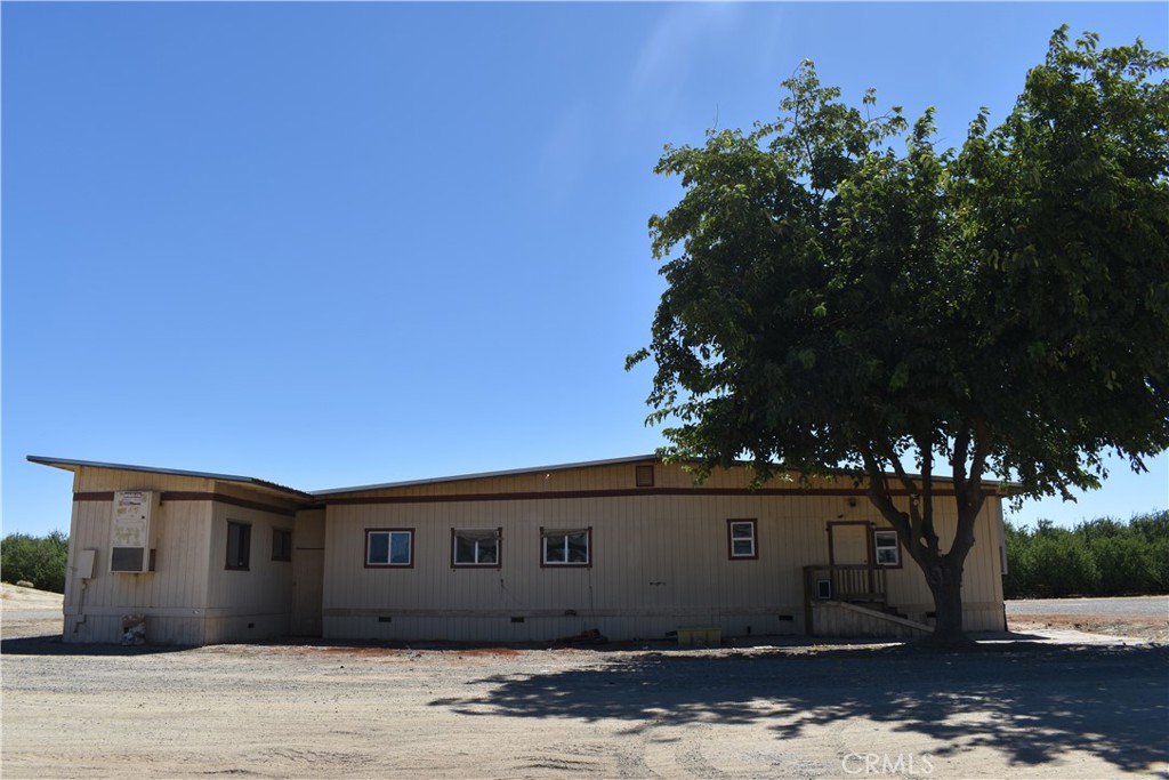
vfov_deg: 47.9
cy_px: 390
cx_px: 584
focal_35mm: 27
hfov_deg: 67.4
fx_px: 877
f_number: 10
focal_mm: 18
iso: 100
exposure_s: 1/200
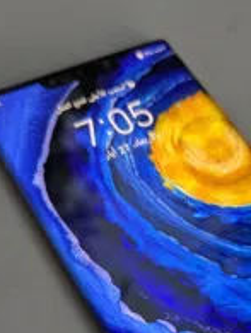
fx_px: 472
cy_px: 283
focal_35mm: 49
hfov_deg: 29.0
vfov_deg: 37.0
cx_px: 207
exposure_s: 1/32.1
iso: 43
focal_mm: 6.81
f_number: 1.85
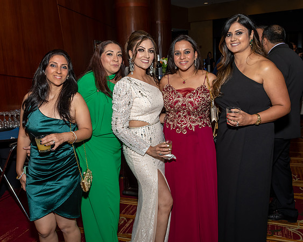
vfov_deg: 44.7
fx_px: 294
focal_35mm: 33
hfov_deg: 54.4
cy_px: 111
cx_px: 155
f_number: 7.1
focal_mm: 18
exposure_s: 1/250
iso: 500
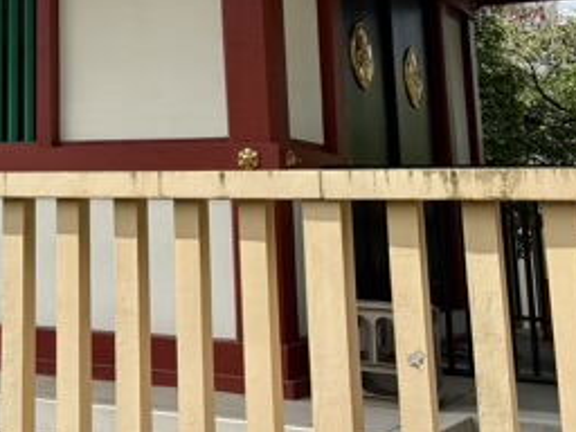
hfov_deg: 25.7
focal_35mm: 71
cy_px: -66
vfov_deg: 19.7
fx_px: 1181
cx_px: -27
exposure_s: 1/3788
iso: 50
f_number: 1.6
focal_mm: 5.96
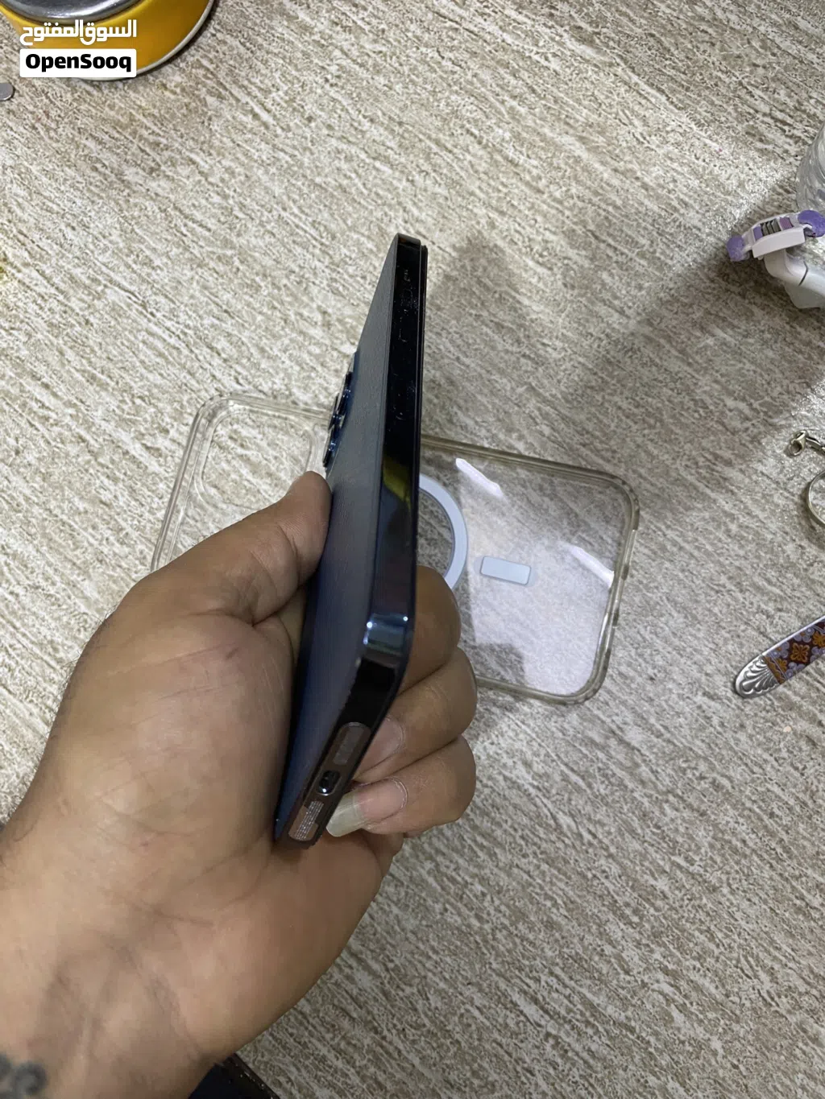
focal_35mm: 26
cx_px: 412
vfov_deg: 67.3
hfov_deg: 53.1
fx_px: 826
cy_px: 550
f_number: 1.8
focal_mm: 4.25
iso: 125
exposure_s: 1/50
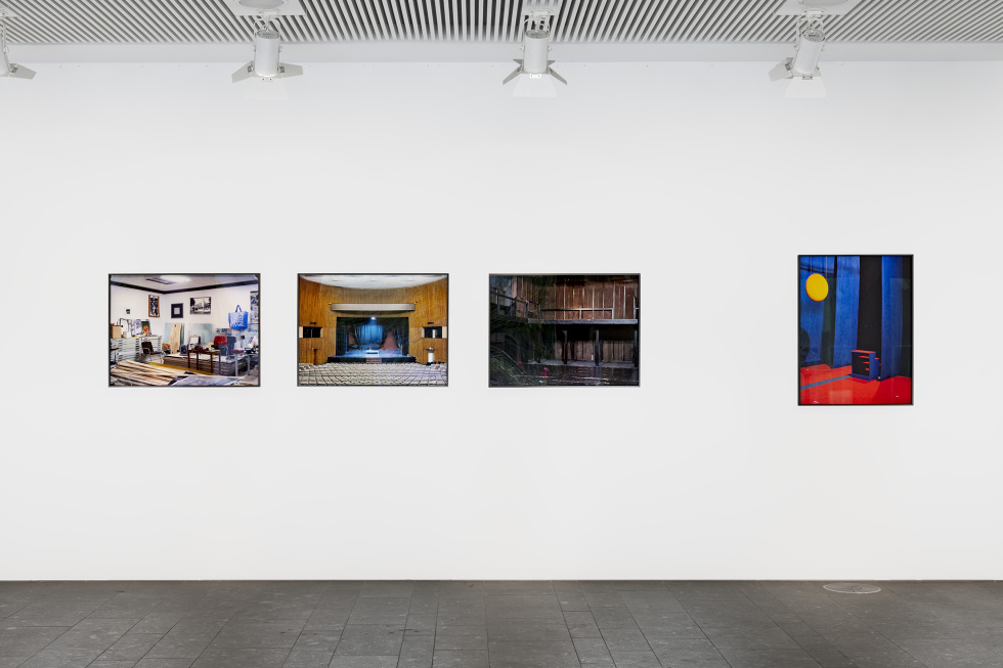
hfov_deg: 38.9
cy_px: 329
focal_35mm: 51
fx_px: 1421
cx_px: 502
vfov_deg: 26.5
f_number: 11
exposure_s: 1/8
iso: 100
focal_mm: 50
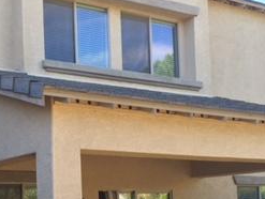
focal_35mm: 75
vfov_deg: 19.2
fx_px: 575
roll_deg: +1.2
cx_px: 63
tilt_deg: +2.7
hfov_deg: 25.6
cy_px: 195
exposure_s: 1/253
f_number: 2.2
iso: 32
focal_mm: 4.15
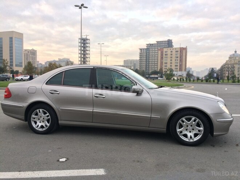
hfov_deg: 61.7
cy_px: 90
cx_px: 120
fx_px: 201
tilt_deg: -3.8
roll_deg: -0.6
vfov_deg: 48.2
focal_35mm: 29
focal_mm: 4.15
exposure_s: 1/100
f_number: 2.2
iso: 40
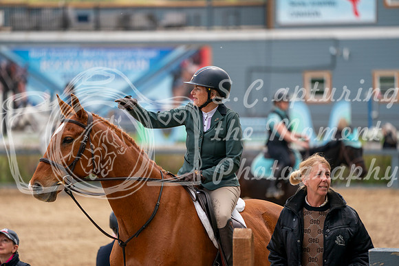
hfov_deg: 5.2
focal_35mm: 400
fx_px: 4434
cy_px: 133
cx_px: 200
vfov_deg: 3.4
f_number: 5.6
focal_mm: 400
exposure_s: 1/500
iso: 250
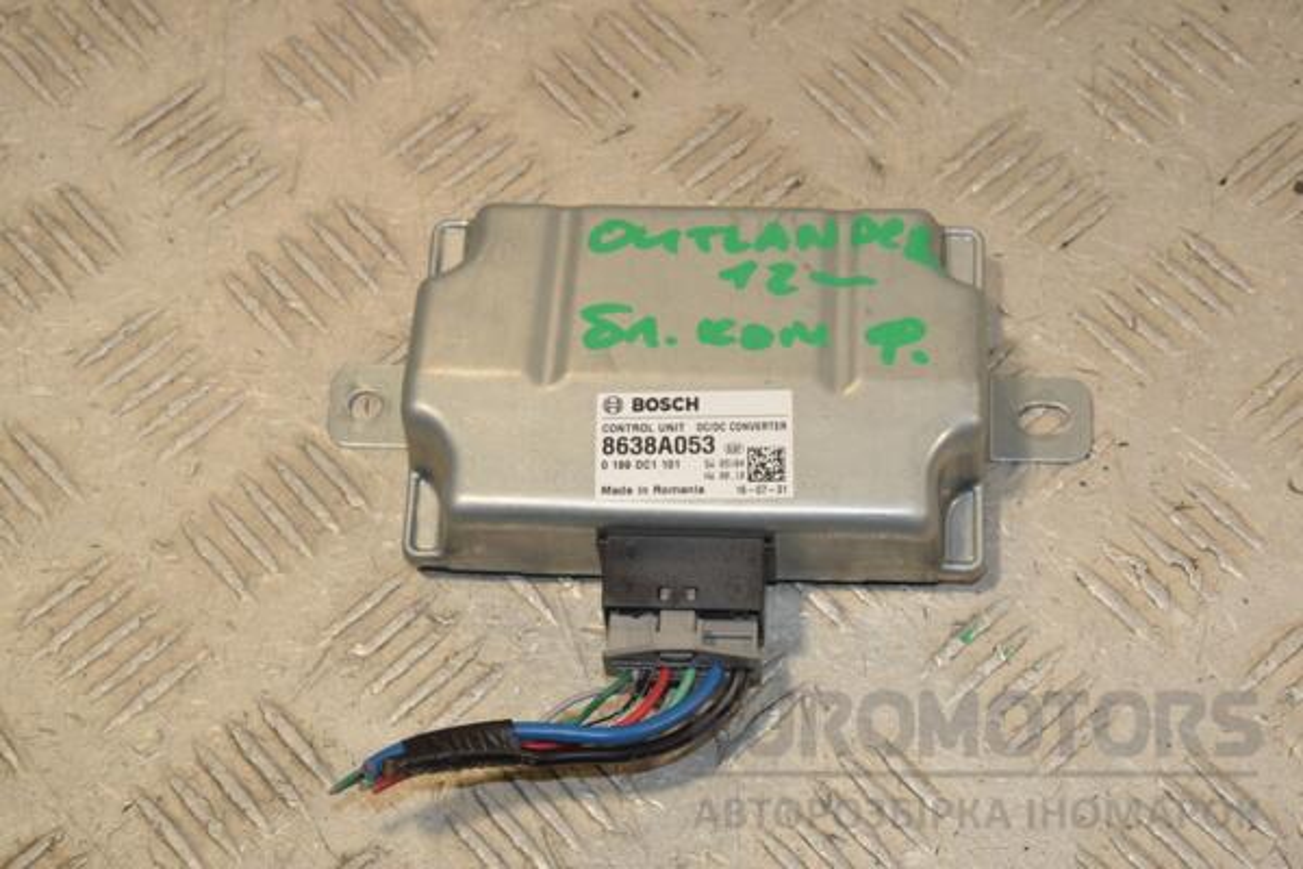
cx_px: 652
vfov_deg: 17.5
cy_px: 434
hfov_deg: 26.0
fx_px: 2823
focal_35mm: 78
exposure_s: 1/200
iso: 800
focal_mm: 52
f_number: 11
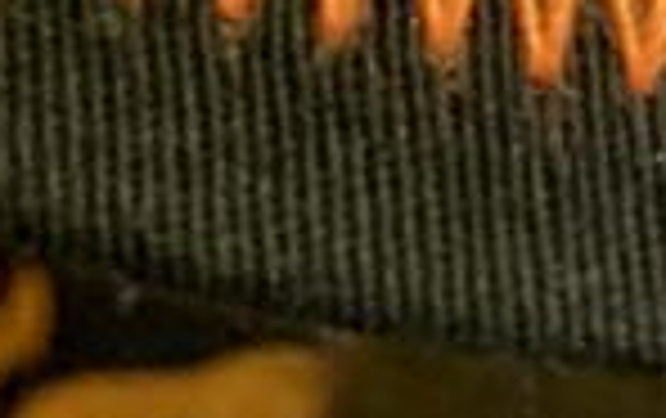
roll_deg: +2.9
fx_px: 4054
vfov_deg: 4.3
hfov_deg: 9.3
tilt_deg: -31.5
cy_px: -2247
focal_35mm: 223
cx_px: 738
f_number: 1.8
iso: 200
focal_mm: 4.25
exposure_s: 1/60
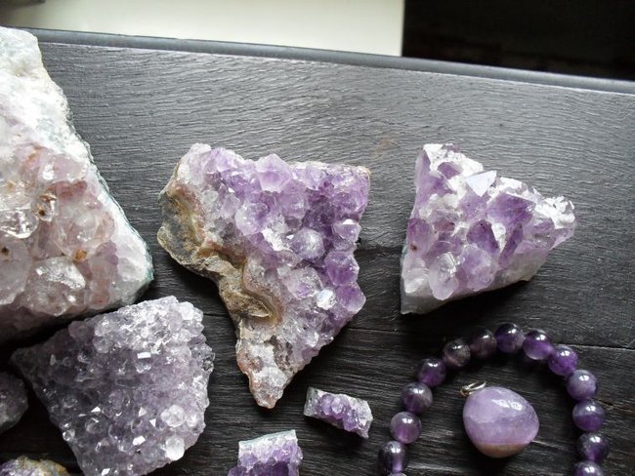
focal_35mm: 35
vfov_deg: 40.7
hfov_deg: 52.6
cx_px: 318
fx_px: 642
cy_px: 238
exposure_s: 1/45
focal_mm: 6.3
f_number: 3.2
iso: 200
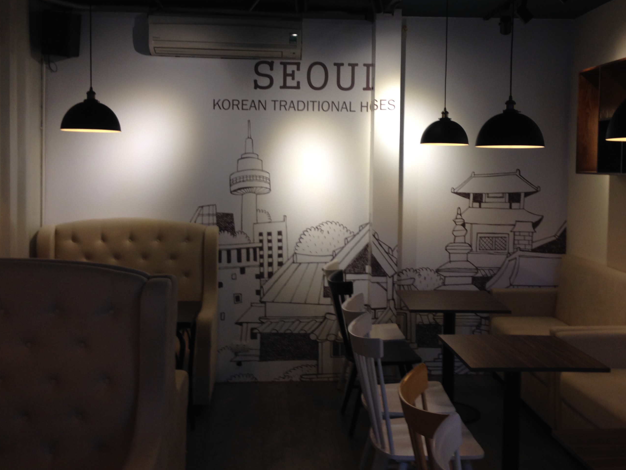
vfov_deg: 34.2
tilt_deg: -1.1
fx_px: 759
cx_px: 321
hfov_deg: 44.8
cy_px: 190
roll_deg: +0.0
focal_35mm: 42
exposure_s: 1/30
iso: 50
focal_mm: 4.12
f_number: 2.4
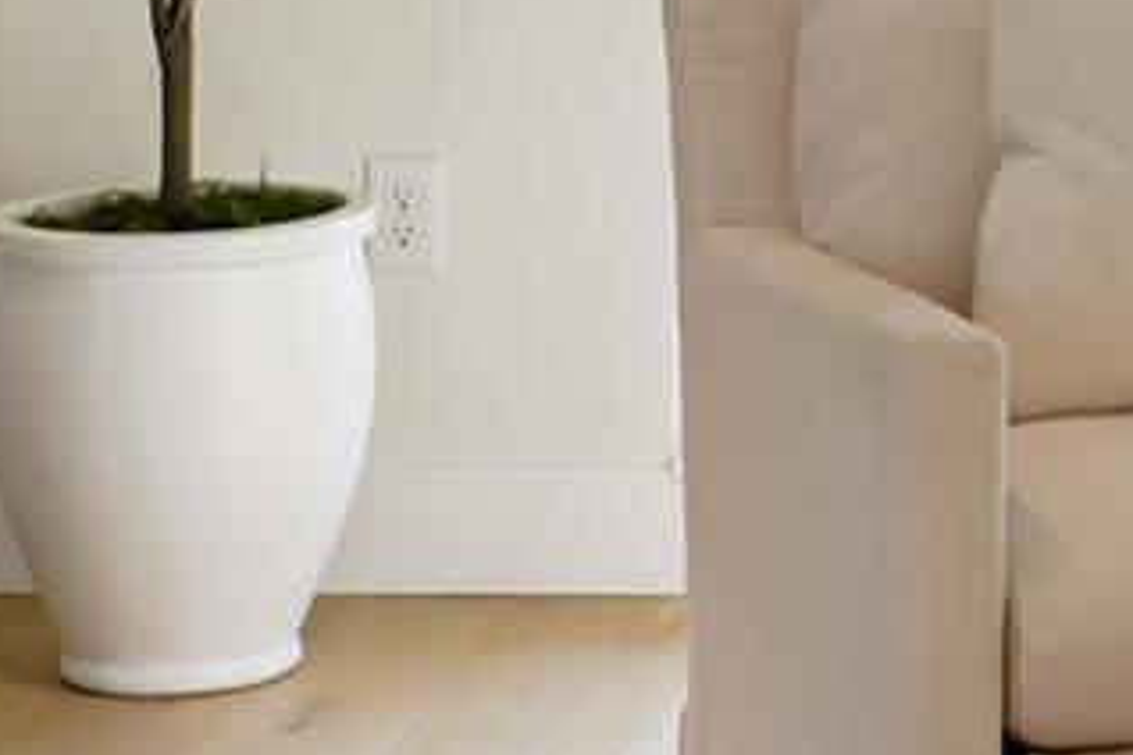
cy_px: -410
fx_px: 5381
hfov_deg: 11.7
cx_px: 1514
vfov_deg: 7.9
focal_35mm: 171
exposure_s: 1/5
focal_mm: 34
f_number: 9
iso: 100
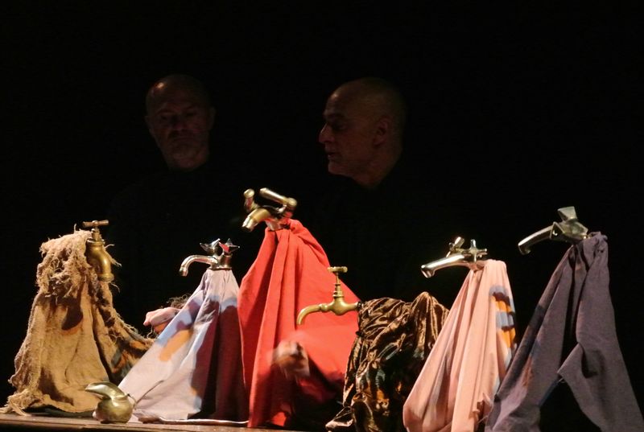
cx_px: 322
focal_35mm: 154
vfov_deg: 9.0
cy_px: 216
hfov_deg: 13.3
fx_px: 2761
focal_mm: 57.2
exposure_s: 1/40
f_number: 4.2
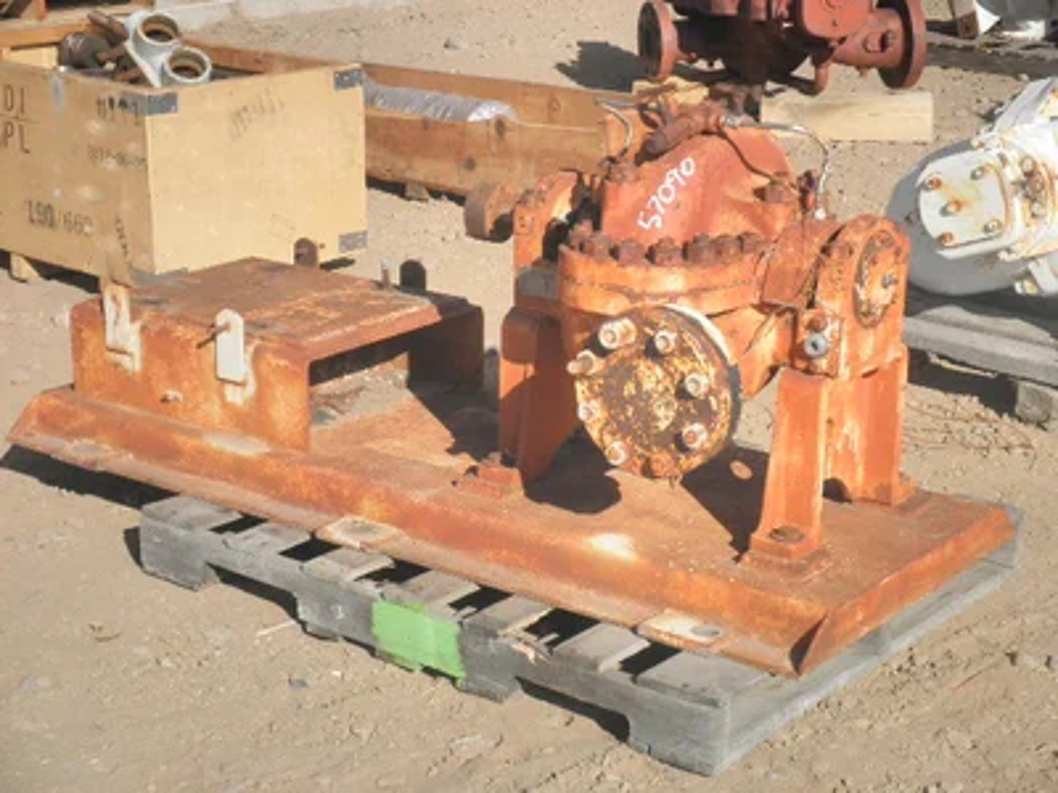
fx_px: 2231
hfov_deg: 26.7
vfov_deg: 20.2
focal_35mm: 73
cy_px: 396
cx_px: 529
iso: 64
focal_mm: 12.9
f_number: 11.3
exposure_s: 1/100
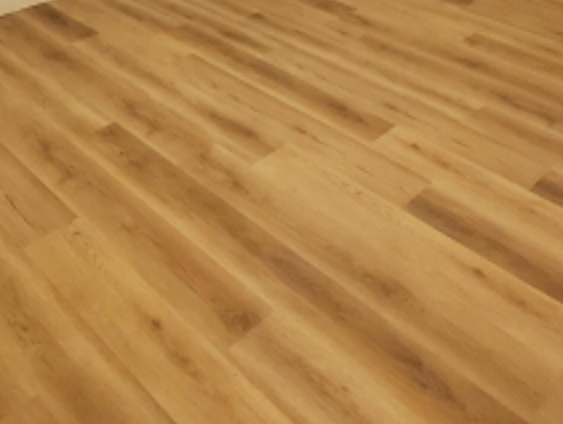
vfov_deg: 28.6
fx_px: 668
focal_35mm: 41
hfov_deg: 45.6
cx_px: 249
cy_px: -133
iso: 320
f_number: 2.2
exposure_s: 1/60
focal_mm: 1.8
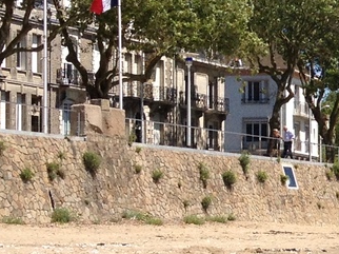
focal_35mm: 174
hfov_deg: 10.4
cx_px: 679
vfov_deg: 8.5
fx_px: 1703
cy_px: 156
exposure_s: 1/2208
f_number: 2.4
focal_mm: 4.28
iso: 50
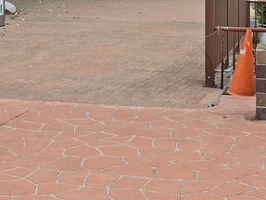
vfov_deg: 18.0
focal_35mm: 77
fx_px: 591
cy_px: -52
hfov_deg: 25.3
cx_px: 169
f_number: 1.8
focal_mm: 5.54
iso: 50
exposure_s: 1/1458
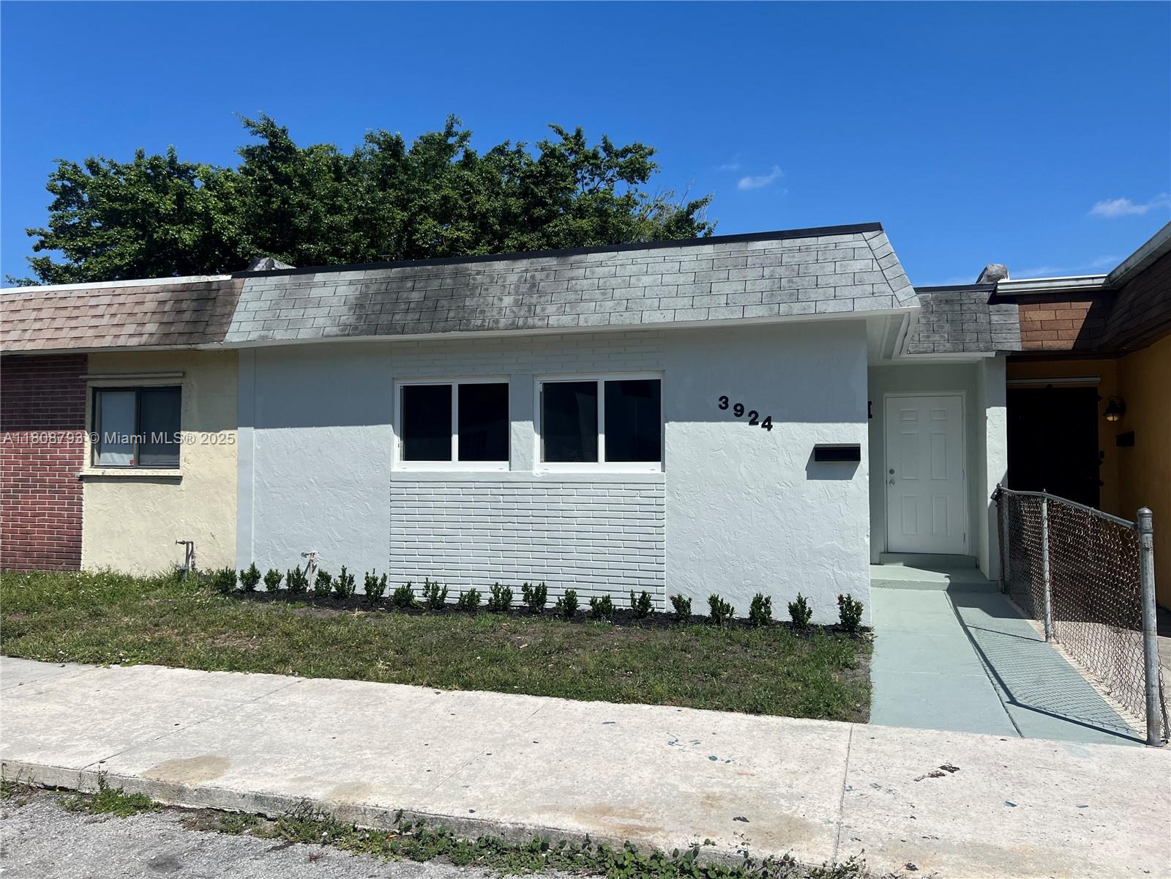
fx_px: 880
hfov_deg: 67.3
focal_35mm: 26
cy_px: 440
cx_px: 586
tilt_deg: +2.7
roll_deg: -0.3
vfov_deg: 53.1
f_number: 1.5
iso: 50
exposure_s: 1/8000
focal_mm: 5.7
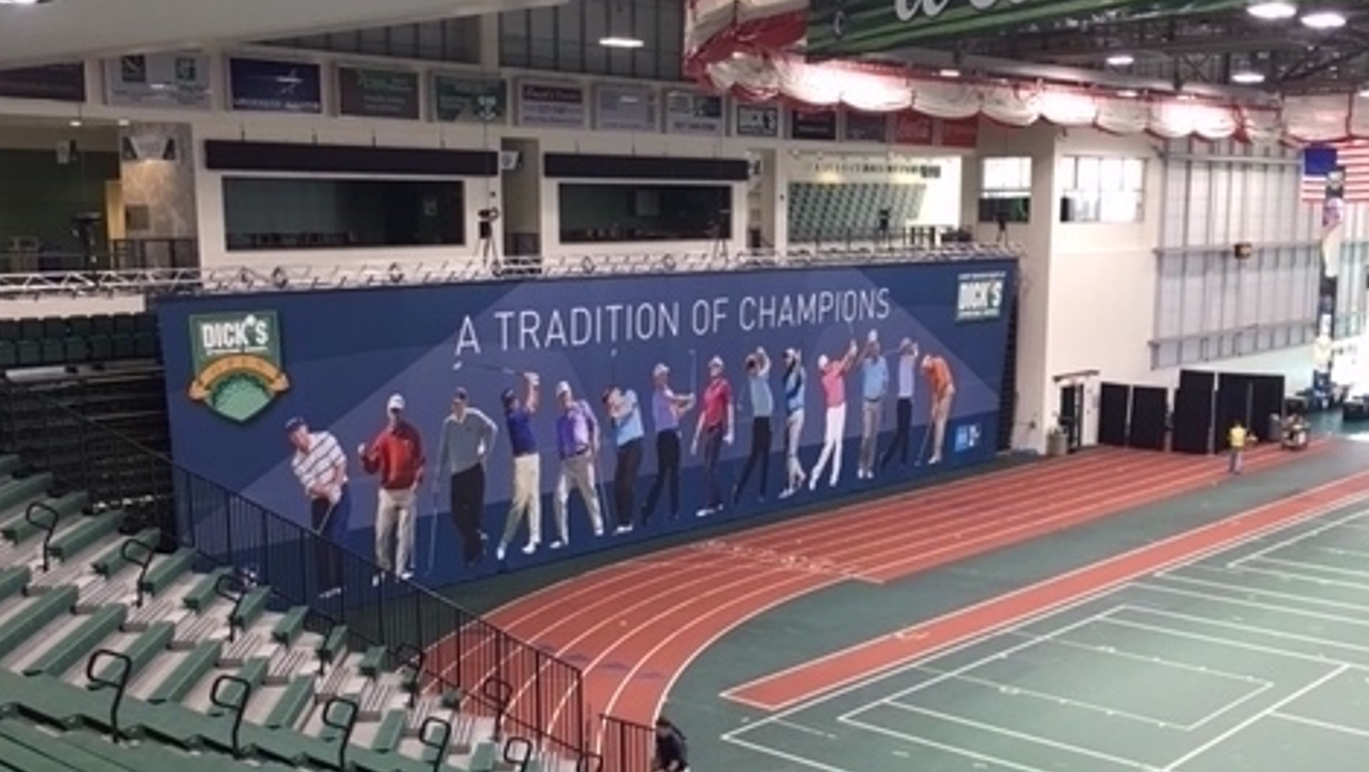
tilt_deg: -9.1
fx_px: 1562
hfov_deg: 47.3
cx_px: 684
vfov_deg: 27.7
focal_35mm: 43
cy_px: 478
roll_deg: +0.4
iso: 40
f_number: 2.2
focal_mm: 4.15
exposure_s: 1/15
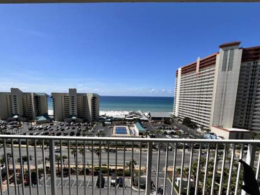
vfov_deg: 81.2
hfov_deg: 97.8
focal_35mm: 15
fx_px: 113
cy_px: 110
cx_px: 116
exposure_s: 1/2421
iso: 32
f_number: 1.8
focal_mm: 1.57
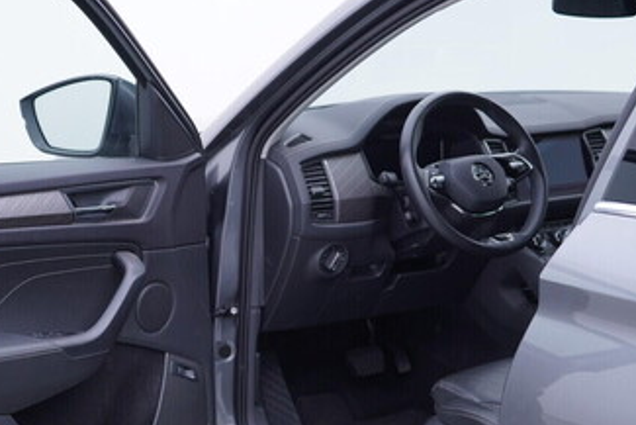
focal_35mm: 61
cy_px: 240
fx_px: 1078
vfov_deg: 22.3
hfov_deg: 32.5
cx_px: 198
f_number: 3.2
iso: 125
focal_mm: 24
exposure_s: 1/50
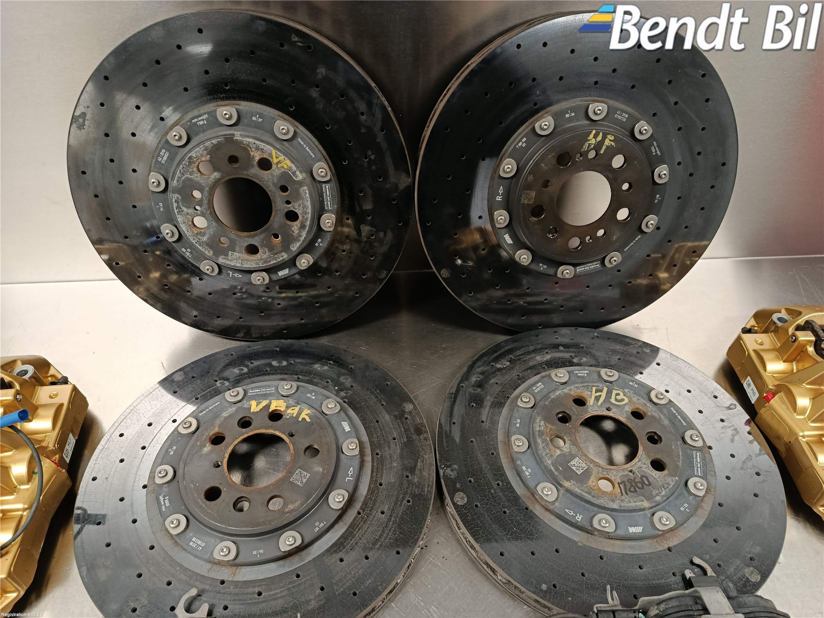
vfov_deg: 56.8
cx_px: 412
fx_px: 571
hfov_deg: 71.6
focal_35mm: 24
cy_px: 309
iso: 1037
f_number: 1.7
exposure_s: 1/50
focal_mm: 5.24
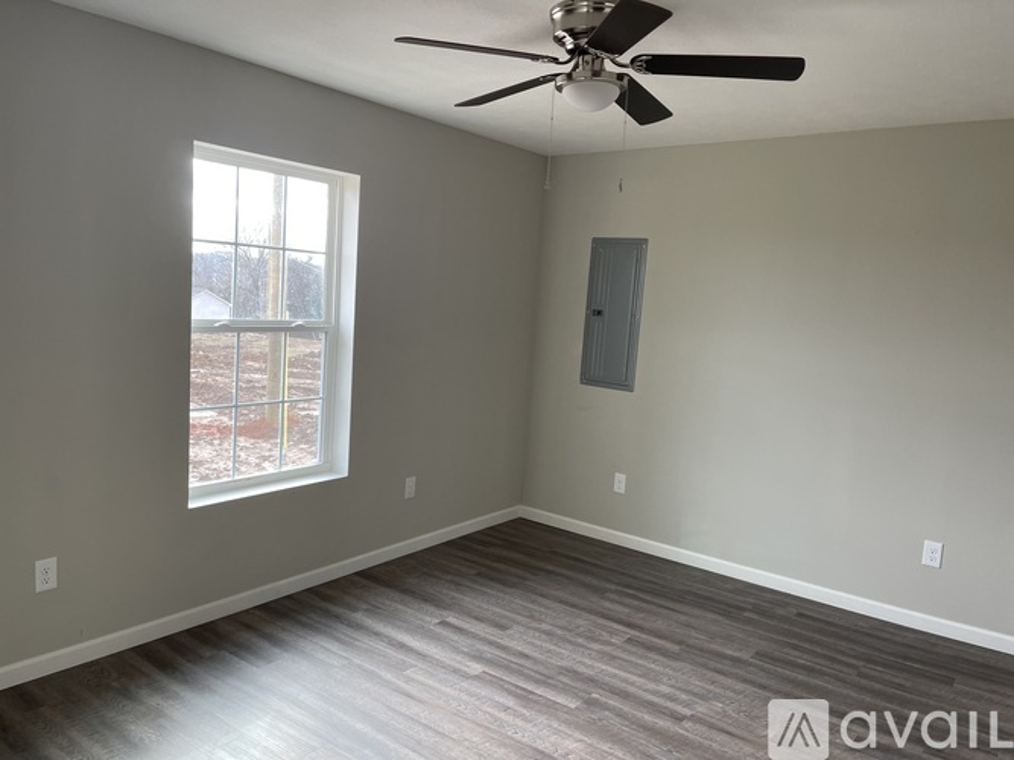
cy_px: 380
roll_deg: -3.7
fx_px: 761
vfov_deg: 53.0
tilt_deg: -6.4
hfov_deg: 67.3
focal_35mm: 26
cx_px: 507
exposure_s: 1/121
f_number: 1.6
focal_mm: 5.1
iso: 80
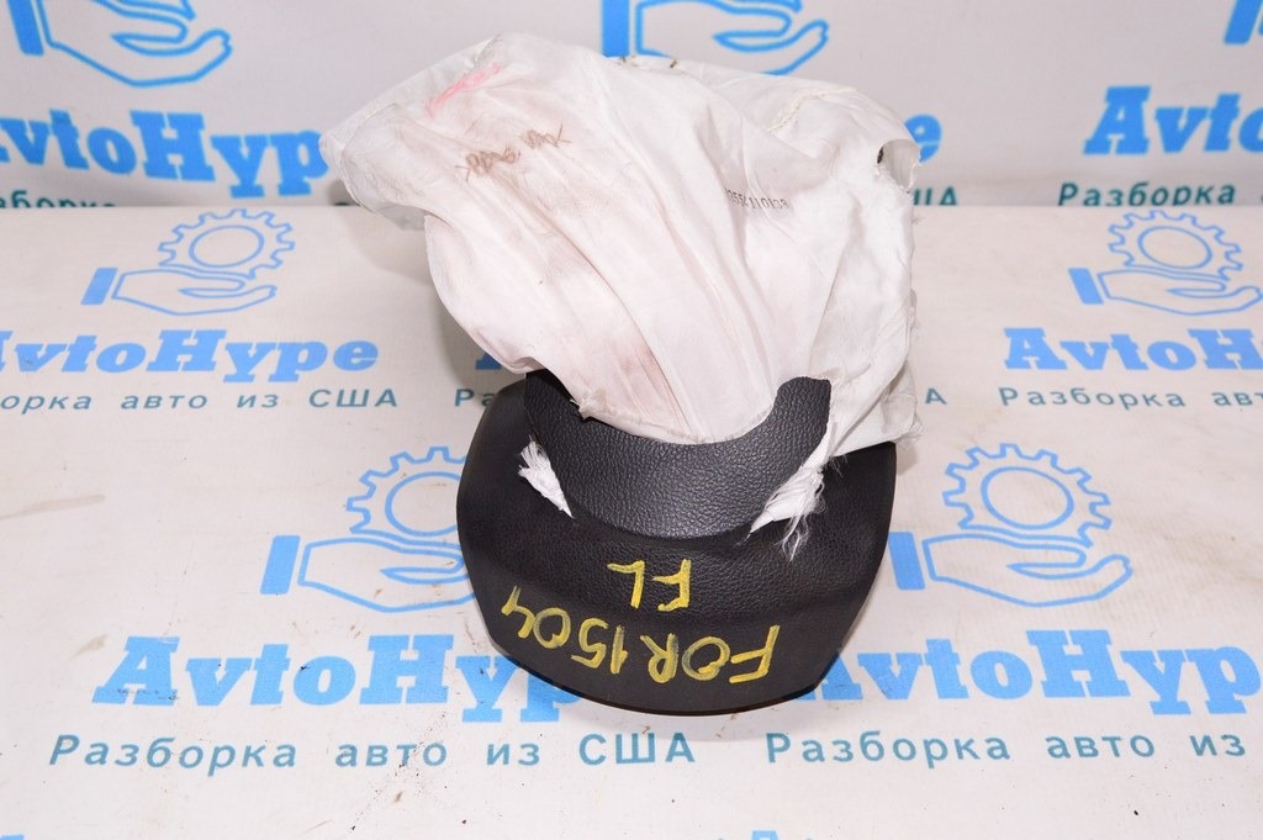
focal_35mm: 40
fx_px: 1420
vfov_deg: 33.0
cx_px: 632
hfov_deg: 48.0
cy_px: 420
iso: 1600
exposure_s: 1/80
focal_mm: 27
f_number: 8
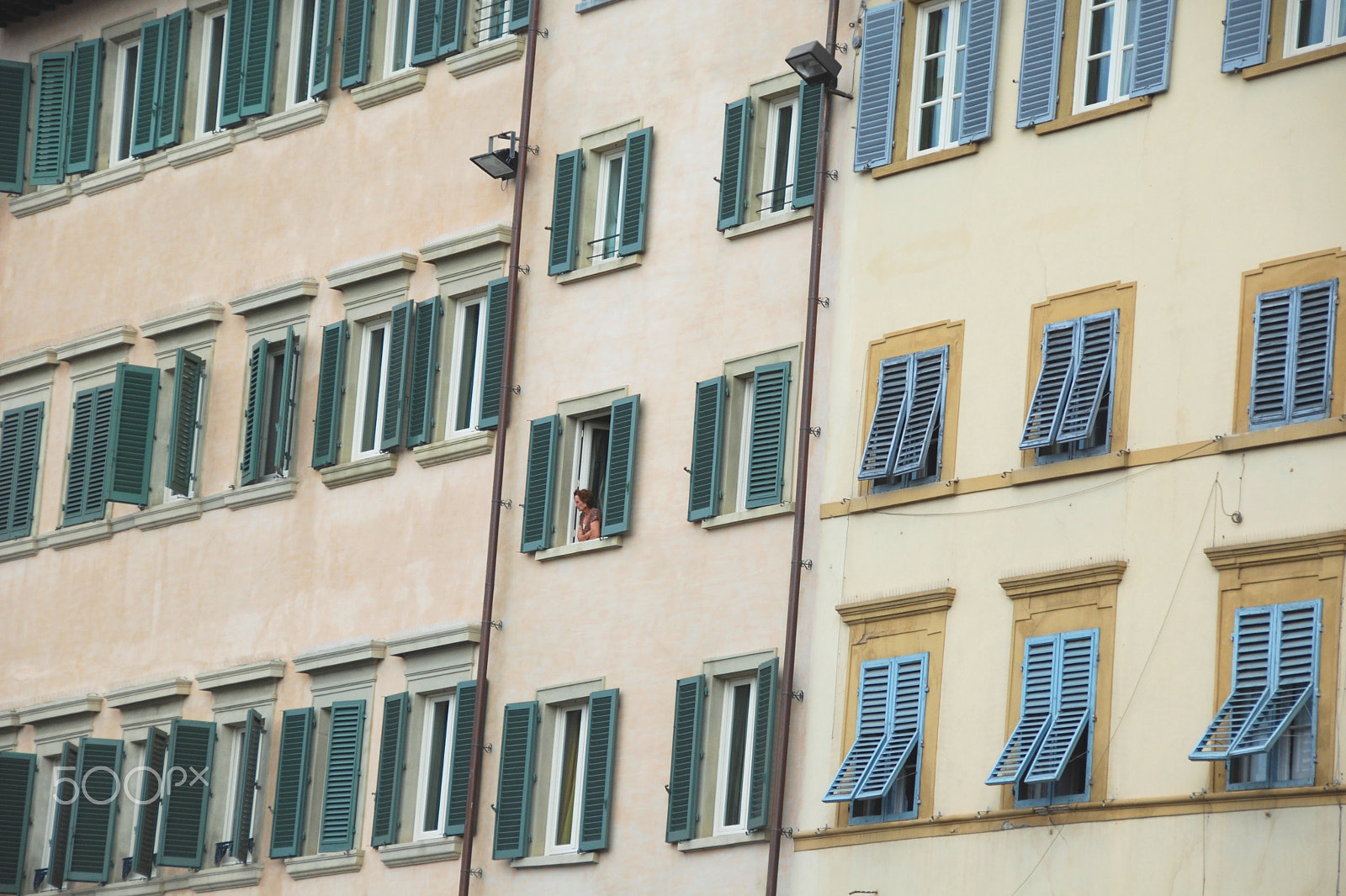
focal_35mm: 142
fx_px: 5326
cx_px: 673
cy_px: 448
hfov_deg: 14.4
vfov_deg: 9.6
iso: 250
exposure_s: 1/640
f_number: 6.3
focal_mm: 95
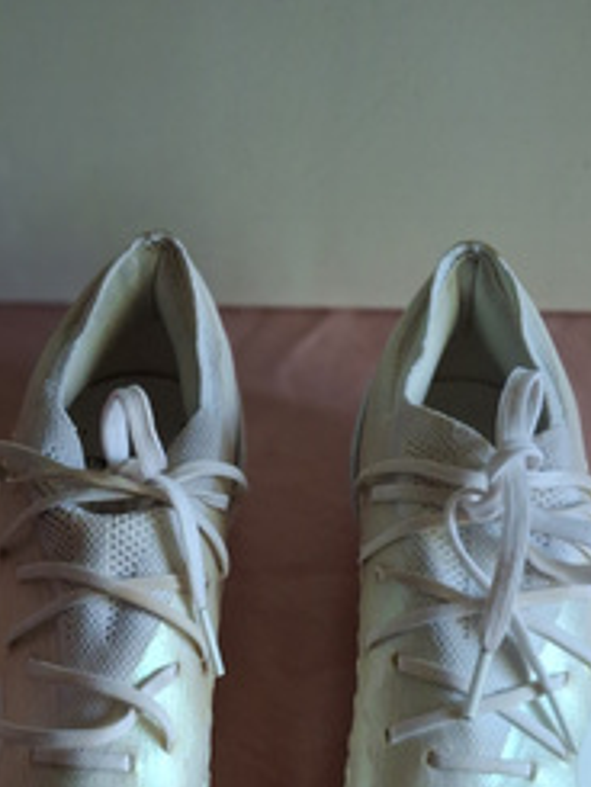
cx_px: 259
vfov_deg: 35.1
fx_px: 1160
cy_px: 720
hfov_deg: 28.6
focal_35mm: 51
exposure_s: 1/50
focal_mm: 4.69
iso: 200
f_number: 1.8
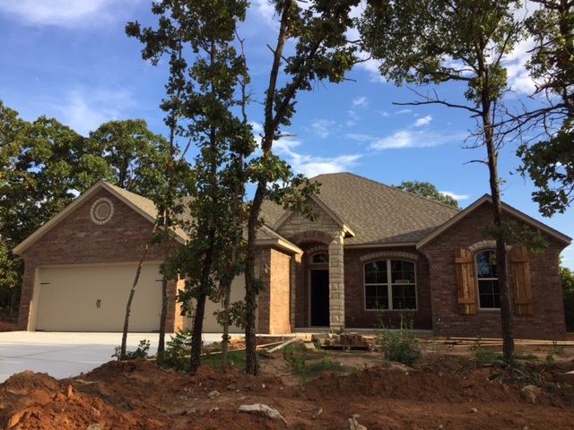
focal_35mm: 29
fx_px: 481
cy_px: 215
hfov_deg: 61.7
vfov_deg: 48.2
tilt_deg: +12.6
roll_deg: -0.8
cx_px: 287
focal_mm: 4.15
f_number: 2.2
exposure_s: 1/608
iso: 32
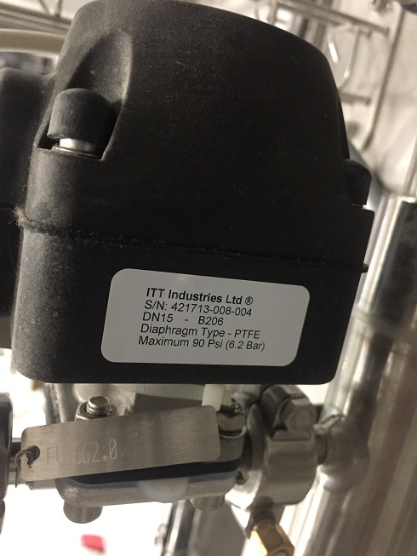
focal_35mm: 29
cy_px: 278
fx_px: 466
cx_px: 208
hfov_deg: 48.2
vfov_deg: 61.7
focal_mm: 4.15
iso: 320
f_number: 2.2
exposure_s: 1/17
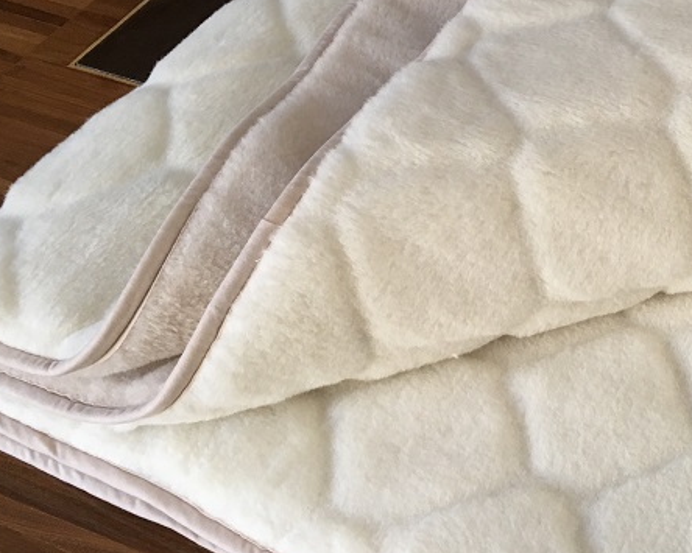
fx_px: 1044
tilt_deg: -47.5
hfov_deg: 35.5
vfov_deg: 29.7
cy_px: 262
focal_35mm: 51
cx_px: 550
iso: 125
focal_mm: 4.15
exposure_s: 1/33
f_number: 2.2
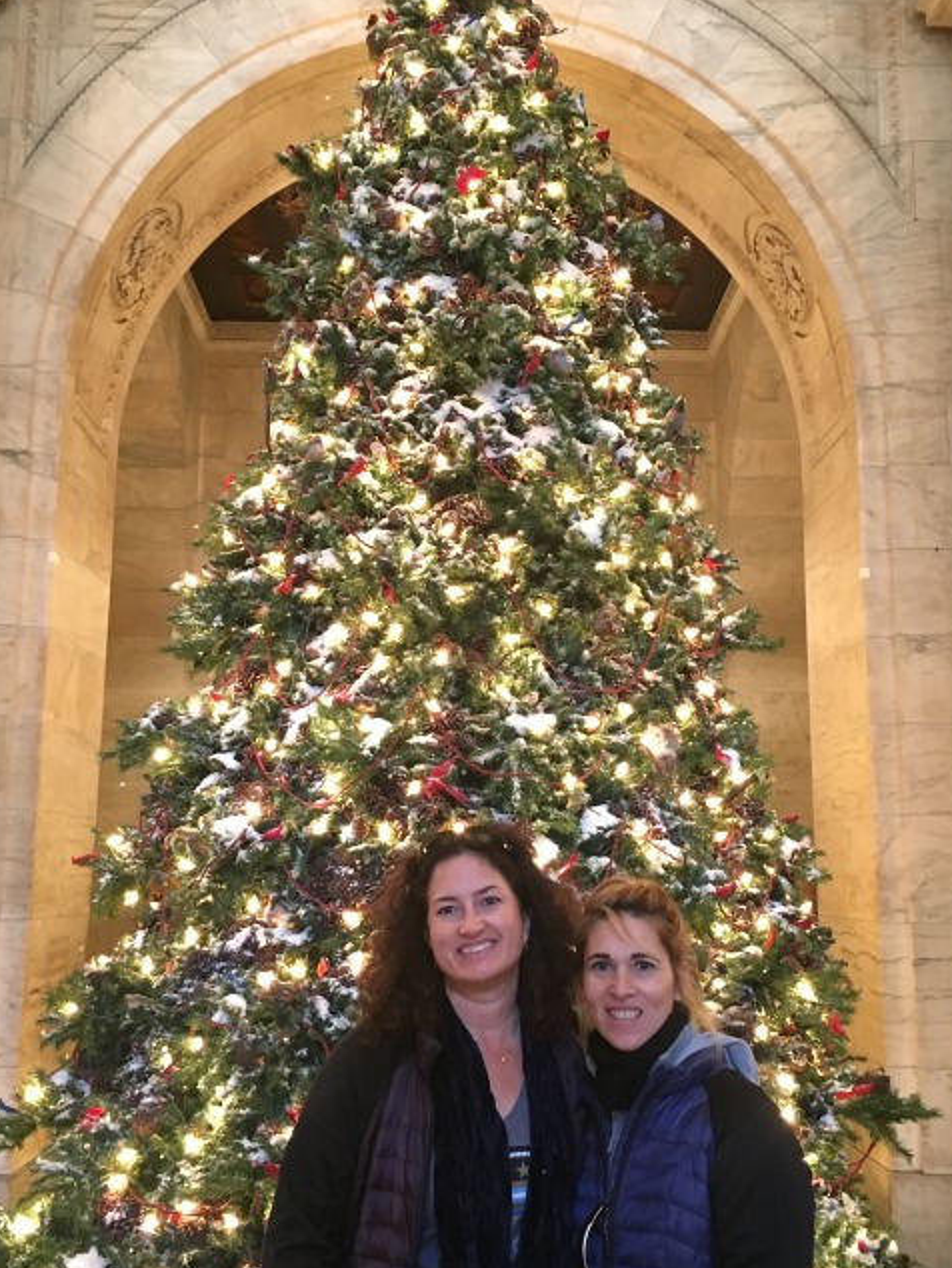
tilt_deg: +10.9
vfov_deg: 47.8
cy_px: 605
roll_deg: +0.9
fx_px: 1429
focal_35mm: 39
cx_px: 502
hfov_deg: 36.8
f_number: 2.2
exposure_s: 1/15
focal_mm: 4.15
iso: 200
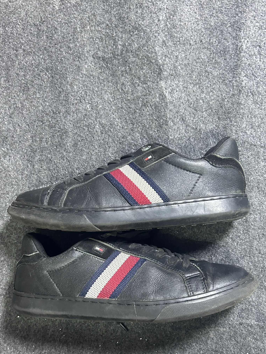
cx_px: 140
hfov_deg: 42.9
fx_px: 338
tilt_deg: -63.7
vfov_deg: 54.7
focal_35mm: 33
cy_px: 222
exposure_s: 1/33
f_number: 1.5
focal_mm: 5.7
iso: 640
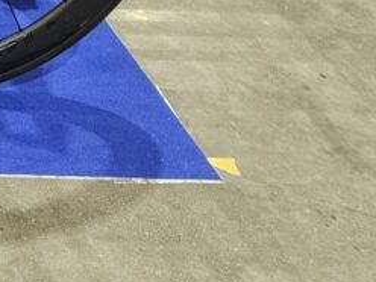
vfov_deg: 13.9
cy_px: -220
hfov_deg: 15.9
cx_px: -388
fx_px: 1032
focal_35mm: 95
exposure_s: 1/100
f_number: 1.8
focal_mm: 5.4
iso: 320
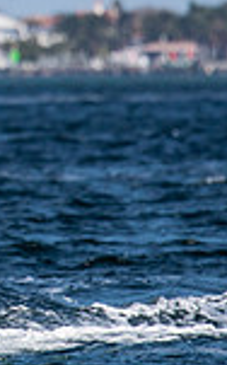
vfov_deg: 1.1
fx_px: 19059
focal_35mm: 1920
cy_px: -52
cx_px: -308
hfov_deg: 0.7
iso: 400
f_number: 5
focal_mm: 300
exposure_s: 1/6400
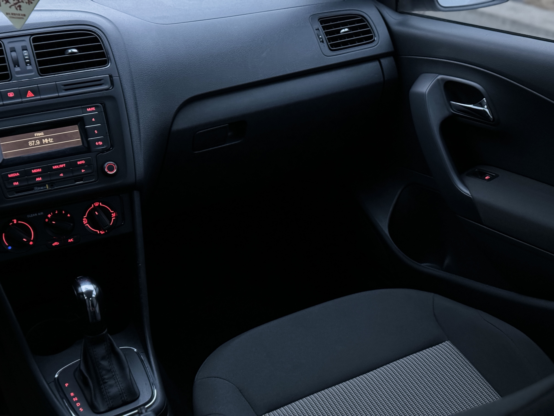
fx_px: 768
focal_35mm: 48
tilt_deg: -28.1
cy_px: 208
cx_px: 277
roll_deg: +1.2
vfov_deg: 30.3
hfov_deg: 39.7
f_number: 1.78
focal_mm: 6.86
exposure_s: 1/24
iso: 800
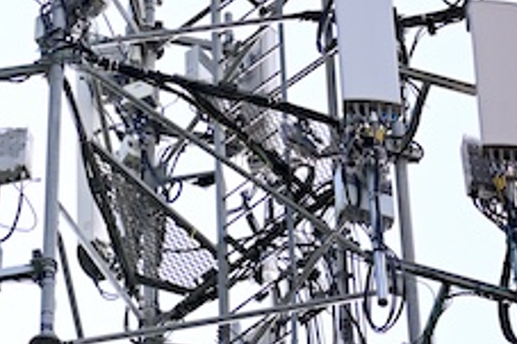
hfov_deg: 4.4
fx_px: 6644
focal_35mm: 463
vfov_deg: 3.0
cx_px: -228
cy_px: 211
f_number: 3.2
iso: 100
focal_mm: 105
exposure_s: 1/800
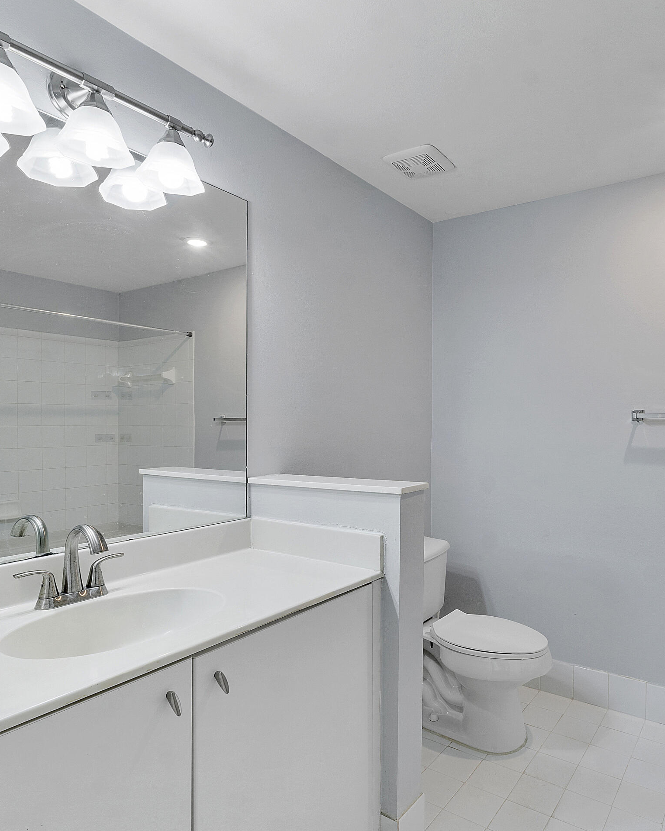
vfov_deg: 75.0
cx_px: 425
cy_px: 418
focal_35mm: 22
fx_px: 541
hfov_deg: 62.1
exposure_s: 1/8
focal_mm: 10
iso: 160
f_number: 11
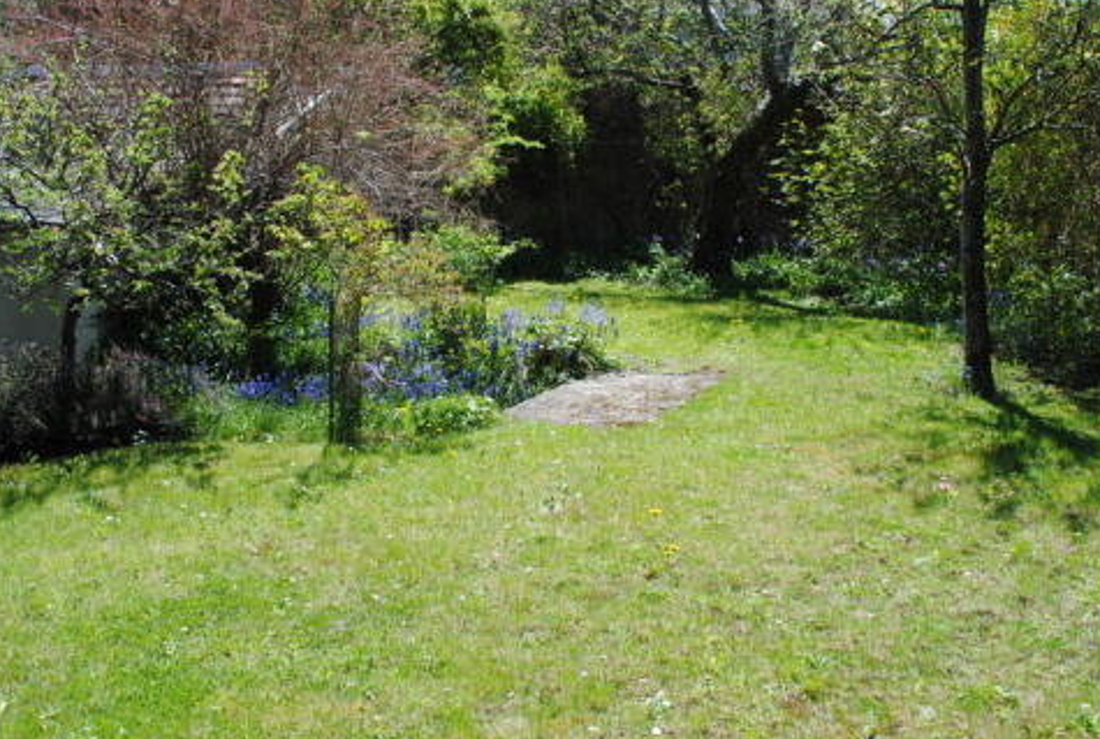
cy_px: 342
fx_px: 1133
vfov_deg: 36.1
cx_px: 545
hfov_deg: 51.8
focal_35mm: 37
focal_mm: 18
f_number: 6.3
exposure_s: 1/160
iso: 100
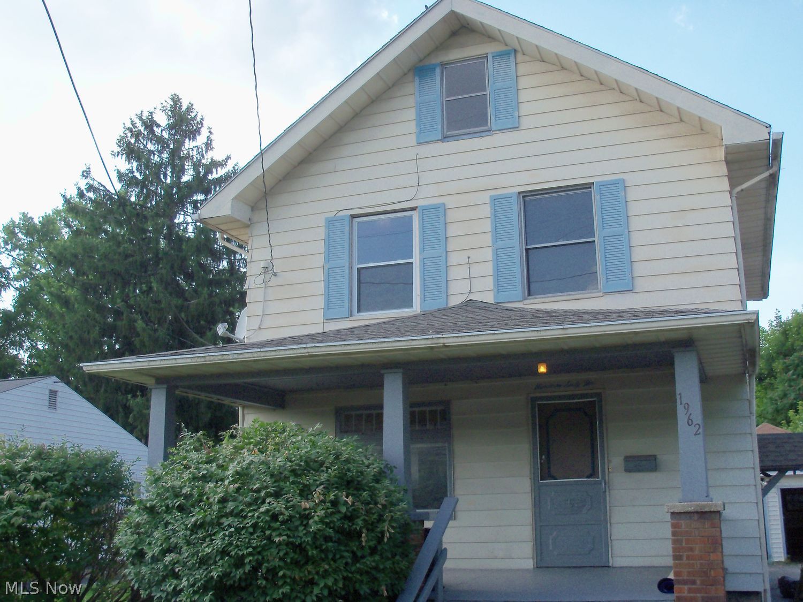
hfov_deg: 46.8
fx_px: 928
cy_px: 301
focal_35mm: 40
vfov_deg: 36.0
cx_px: 402
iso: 160
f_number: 3.1
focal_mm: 7.2
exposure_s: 1/320
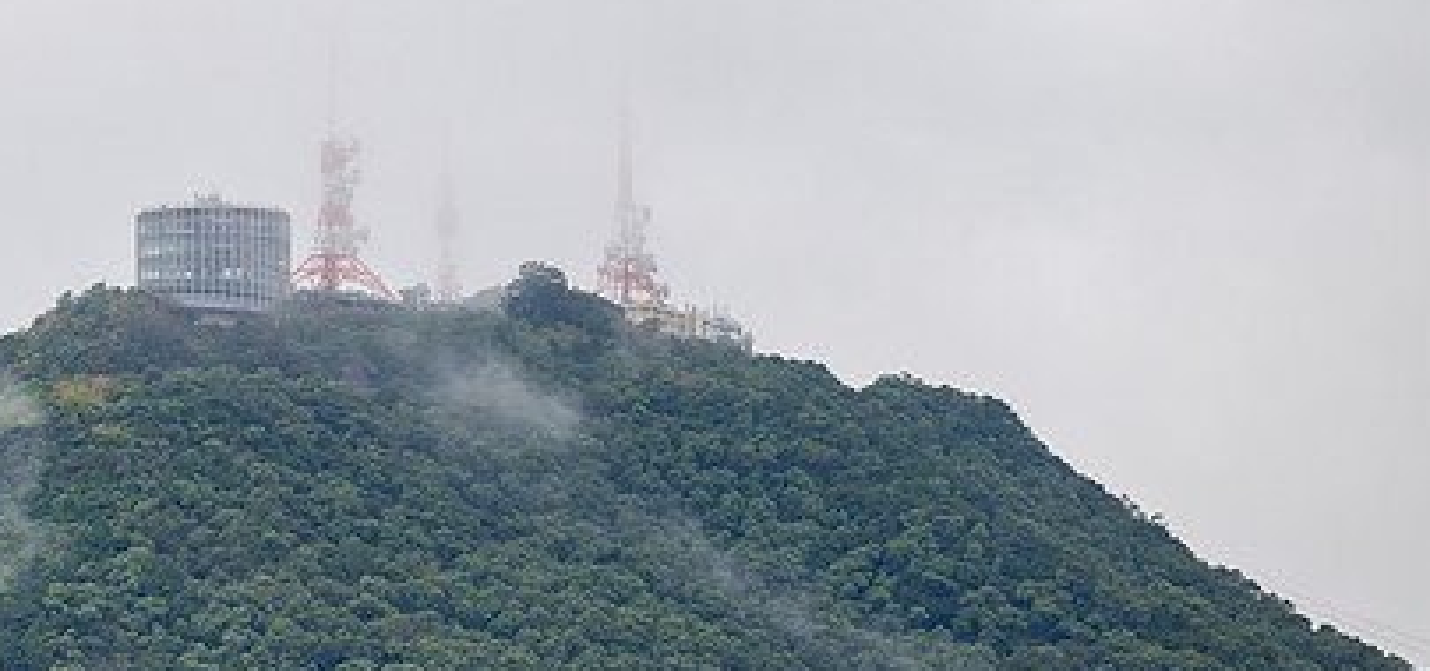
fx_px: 14784
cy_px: 254
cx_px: 473
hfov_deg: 5.5
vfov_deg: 2.6
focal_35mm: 405
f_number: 6.3
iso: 640
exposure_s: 1/1600
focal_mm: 260
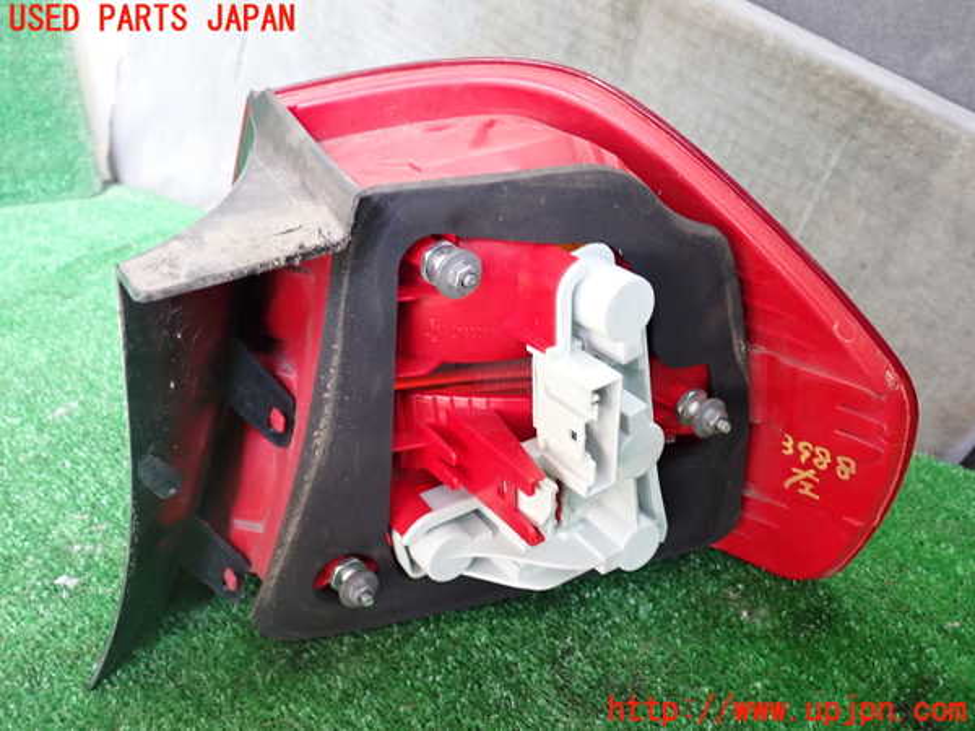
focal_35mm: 30
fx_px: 845
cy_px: 366
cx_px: 488
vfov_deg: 46.8
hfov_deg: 60.0
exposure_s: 1/30
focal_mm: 5.4
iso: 250
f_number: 2.3
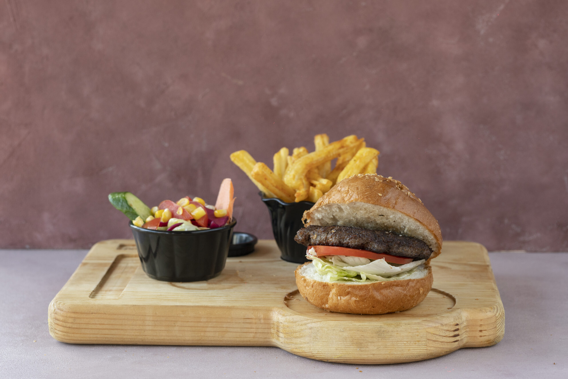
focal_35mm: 85
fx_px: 1341
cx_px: 284
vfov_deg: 16.1
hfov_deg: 23.9
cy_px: 190
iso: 640
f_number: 6.7
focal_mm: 85
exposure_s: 1/125
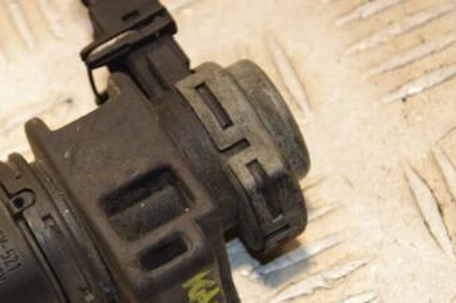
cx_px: 93
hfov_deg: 10.0
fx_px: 2608
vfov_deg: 6.7
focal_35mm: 206
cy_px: 177
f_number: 6.3
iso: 800
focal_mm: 80
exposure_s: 1/200
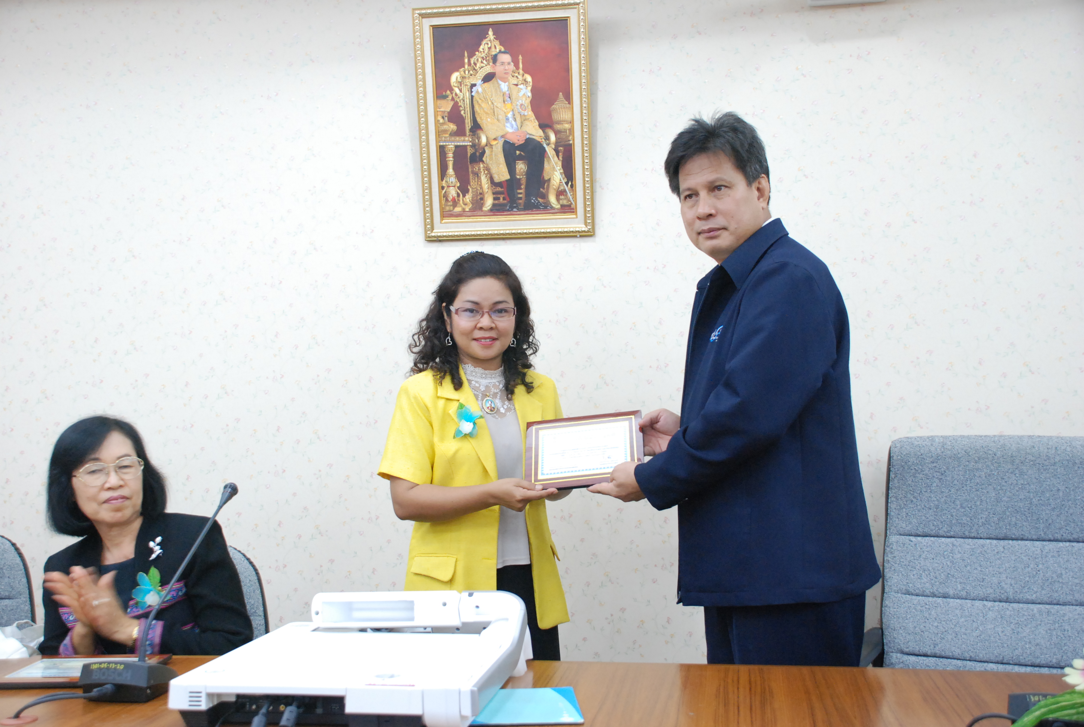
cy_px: 364
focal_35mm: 39
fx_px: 1177
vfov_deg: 34.4
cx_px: 542
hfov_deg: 49.5
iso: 1000
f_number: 4
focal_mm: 26
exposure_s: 1/20
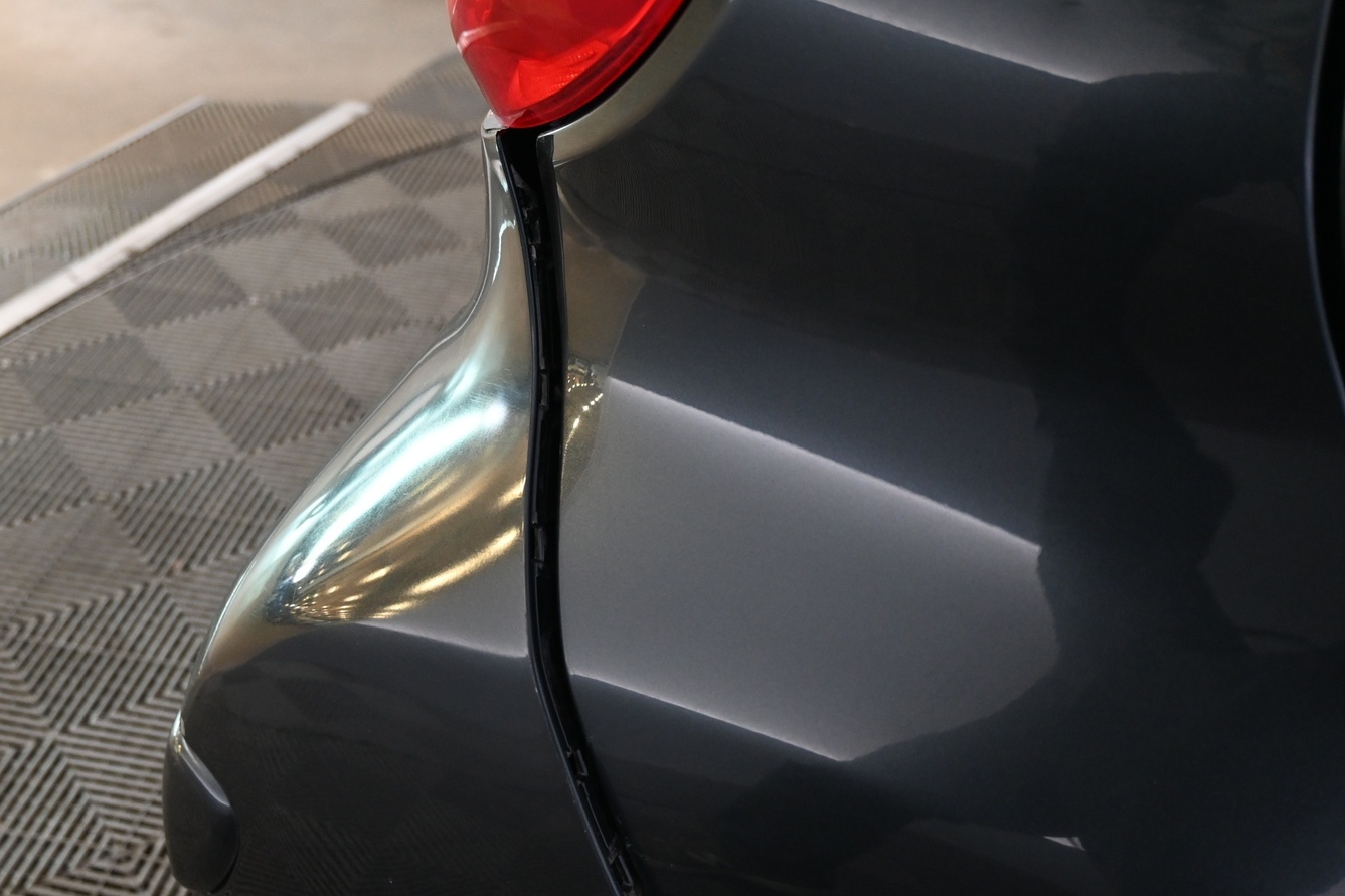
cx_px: 555
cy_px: 496
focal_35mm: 41
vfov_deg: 32.7
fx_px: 1528
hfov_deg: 47.3
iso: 1400
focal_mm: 22.5
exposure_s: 1/40
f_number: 4
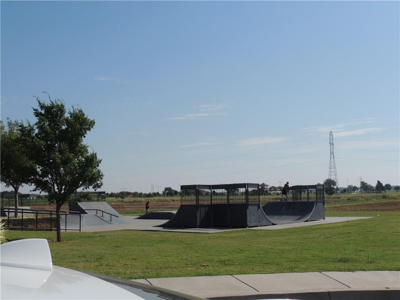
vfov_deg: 33.6
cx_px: 200
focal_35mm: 43
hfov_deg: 43.9
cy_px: 150
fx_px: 497
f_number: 4.3
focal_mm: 7.6
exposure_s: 1/1250
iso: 100
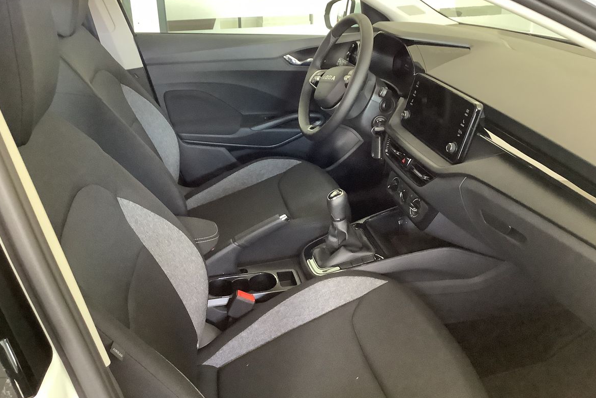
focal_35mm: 33
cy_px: 175
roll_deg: +0.8
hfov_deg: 57.2
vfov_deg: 39.9
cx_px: 302
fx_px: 546
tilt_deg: -23.5
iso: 320
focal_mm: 3.3
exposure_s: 1/25
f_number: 2.4
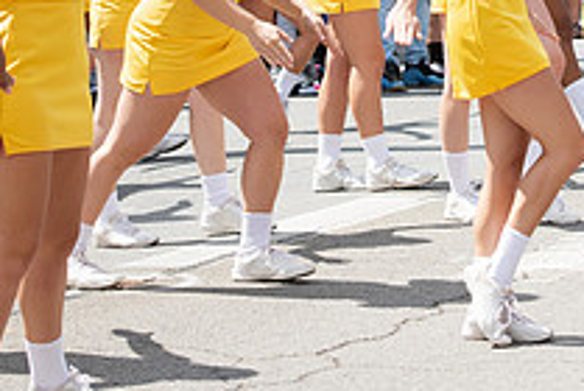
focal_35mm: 194
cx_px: 539
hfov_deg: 10.5
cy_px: -1
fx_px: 3152
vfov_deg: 7.1
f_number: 5.6
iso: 200
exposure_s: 1/640
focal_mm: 70
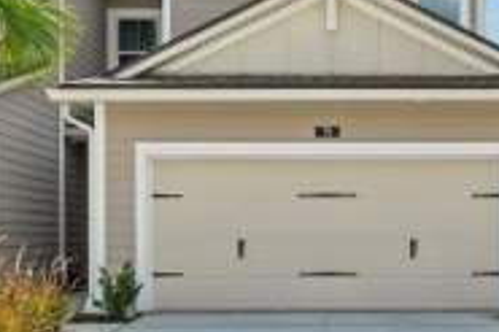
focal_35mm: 53
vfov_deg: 25.1
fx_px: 731
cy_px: 266
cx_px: 334
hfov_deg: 37.3
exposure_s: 1/320
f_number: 11
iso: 400
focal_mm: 20.3
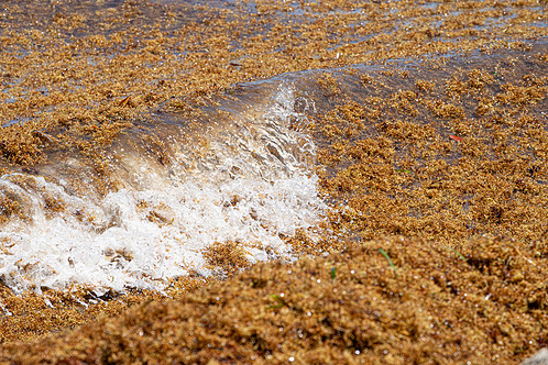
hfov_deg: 8.3
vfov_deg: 5.6
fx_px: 3760
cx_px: 230
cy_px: 185
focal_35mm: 247
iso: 640
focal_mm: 212
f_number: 10
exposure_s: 1/1250
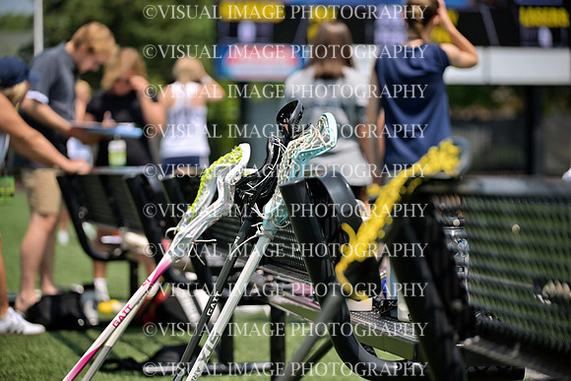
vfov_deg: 13.7
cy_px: 190
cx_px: 286
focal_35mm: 100
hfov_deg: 20.4
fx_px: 1586
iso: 125
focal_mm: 100
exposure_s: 1/2500
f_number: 2.8
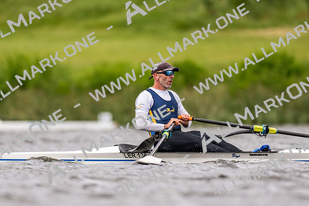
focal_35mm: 900
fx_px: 7720
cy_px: 103
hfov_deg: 2.3
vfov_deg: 1.5
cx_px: 154
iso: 560
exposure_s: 1/2500
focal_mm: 600
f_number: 4
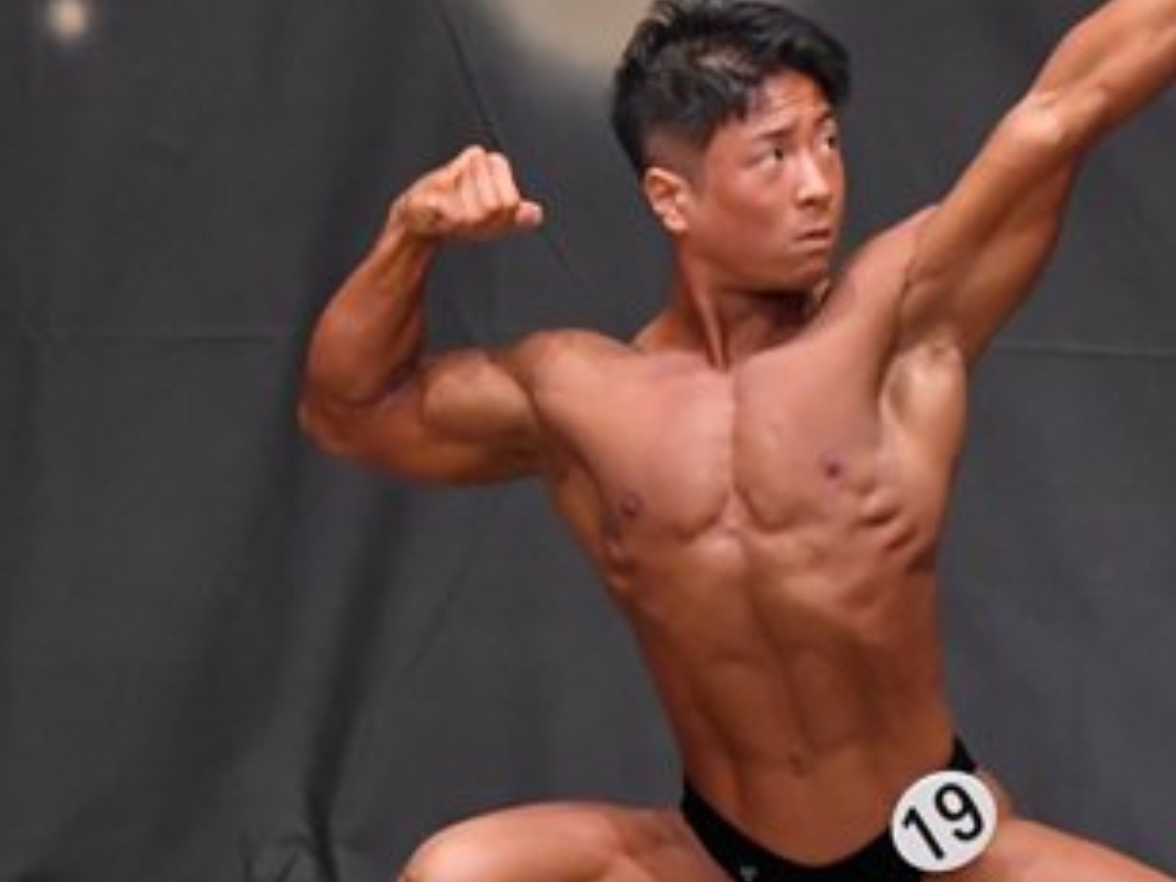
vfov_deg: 2.6
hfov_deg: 3.4
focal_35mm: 580
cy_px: 401
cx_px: 1132
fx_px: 19704
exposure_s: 1/400
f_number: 5.6
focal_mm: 160
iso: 6400
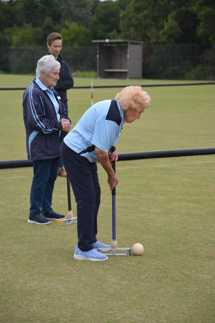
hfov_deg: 11.4
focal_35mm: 120
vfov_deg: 17.1
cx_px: 108
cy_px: 162
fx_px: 1074
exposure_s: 1/160
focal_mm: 120
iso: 200
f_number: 6.3
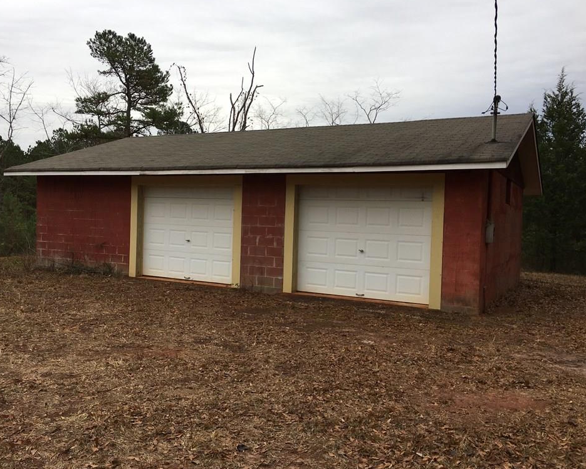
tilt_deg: -1.5
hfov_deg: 57.1
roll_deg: -0.5
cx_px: 275
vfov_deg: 47.1
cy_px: 233
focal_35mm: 31
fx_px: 538
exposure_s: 1/384
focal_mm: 4.15
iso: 25
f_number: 2.2
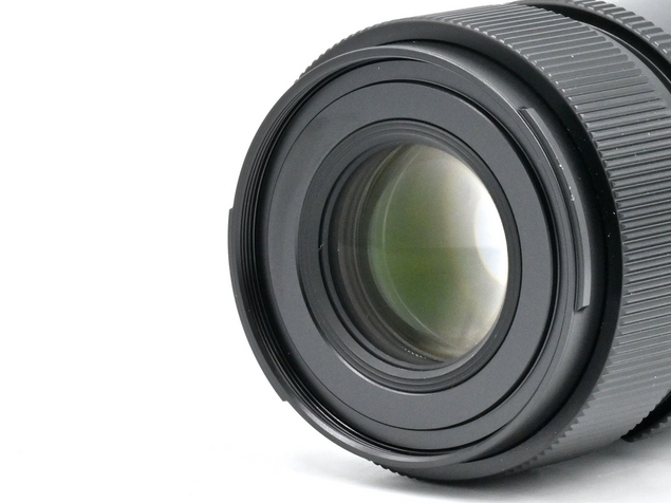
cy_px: 215
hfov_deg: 12.4
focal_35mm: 159
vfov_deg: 9.3
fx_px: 3081
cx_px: 499
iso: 640
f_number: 25
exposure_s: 1/80
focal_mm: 105
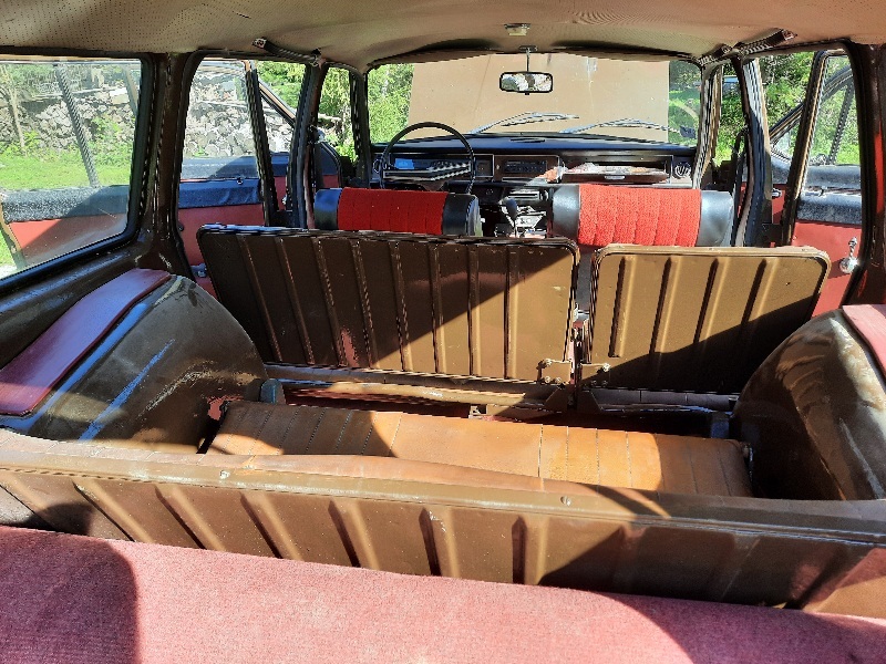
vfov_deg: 54.9
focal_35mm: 25
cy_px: 332
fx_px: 640
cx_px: 443
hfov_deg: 69.4
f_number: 2
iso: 32
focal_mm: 4.6
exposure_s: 1/208
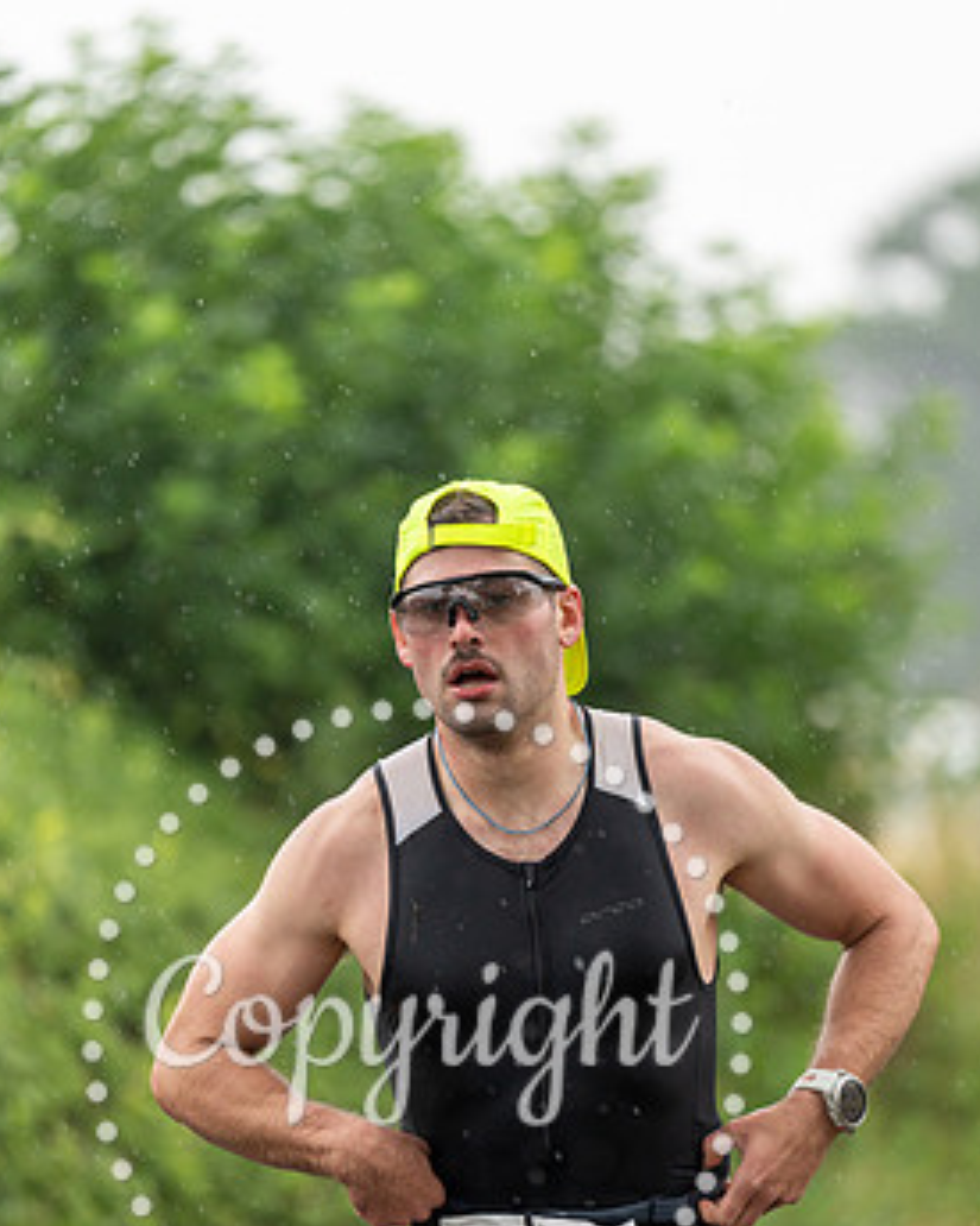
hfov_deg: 6.4
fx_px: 8778
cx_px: 485
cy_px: 731
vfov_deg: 8.0
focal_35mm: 242
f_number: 3.2
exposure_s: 1/1000
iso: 1000
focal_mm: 197
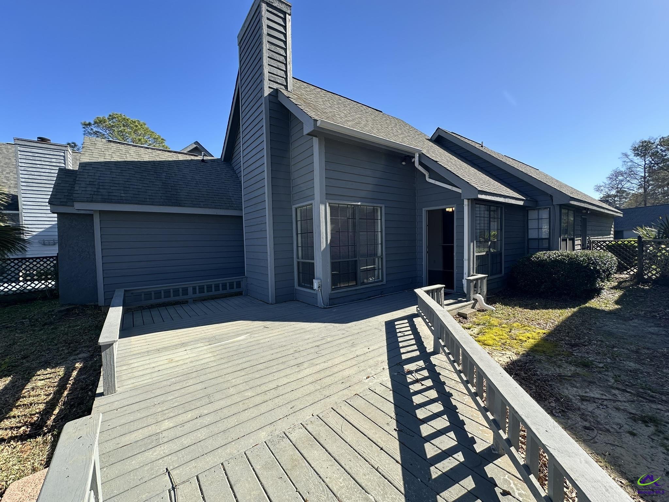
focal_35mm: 14
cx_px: 334
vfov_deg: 85.7
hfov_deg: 102.1
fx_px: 271
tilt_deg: -2.0
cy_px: 251
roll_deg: +1.1
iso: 40
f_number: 2.2
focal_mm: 2.22
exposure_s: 1/515
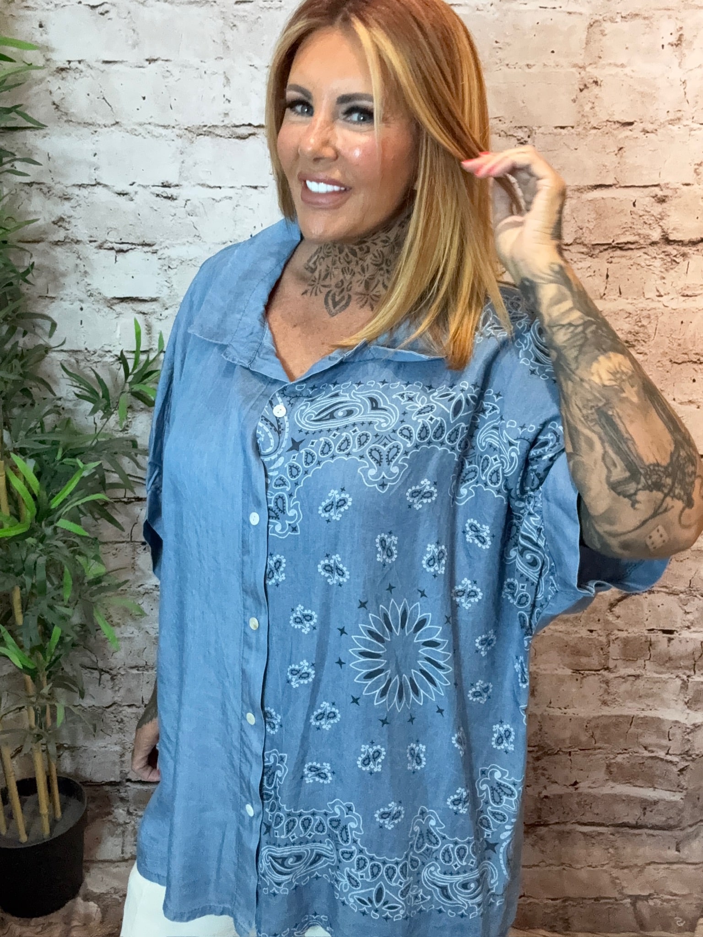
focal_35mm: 30
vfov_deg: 60.0
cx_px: 352
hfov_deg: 46.8
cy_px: 468
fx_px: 812
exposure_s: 1/33
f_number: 1.9
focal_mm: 2.69
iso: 250
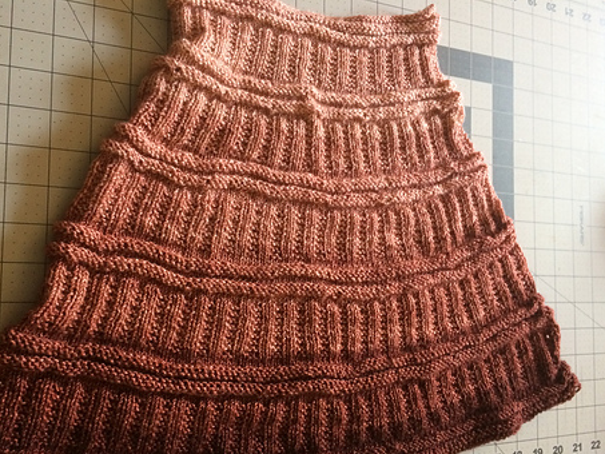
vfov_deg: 44.1
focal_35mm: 32
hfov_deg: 56.8
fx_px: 559
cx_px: 286
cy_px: 249
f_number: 2.2
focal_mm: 4.15
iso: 200
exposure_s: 1/30
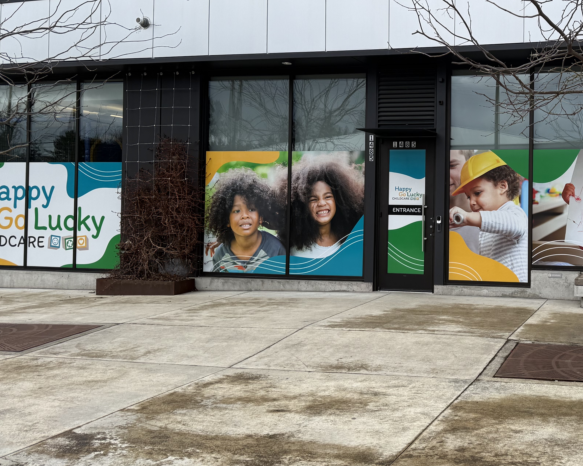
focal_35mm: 42
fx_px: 725
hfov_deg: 41.8
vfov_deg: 35.6
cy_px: 192
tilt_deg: +1.2
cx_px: 473
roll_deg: -0.6
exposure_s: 1/2525
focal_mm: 6.76
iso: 80
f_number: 1.78
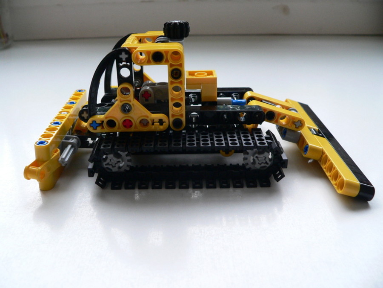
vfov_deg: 39.7
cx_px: 192
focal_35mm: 36
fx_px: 398
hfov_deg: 51.4
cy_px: 144
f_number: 2.8
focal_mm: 6
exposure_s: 1/20
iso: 200
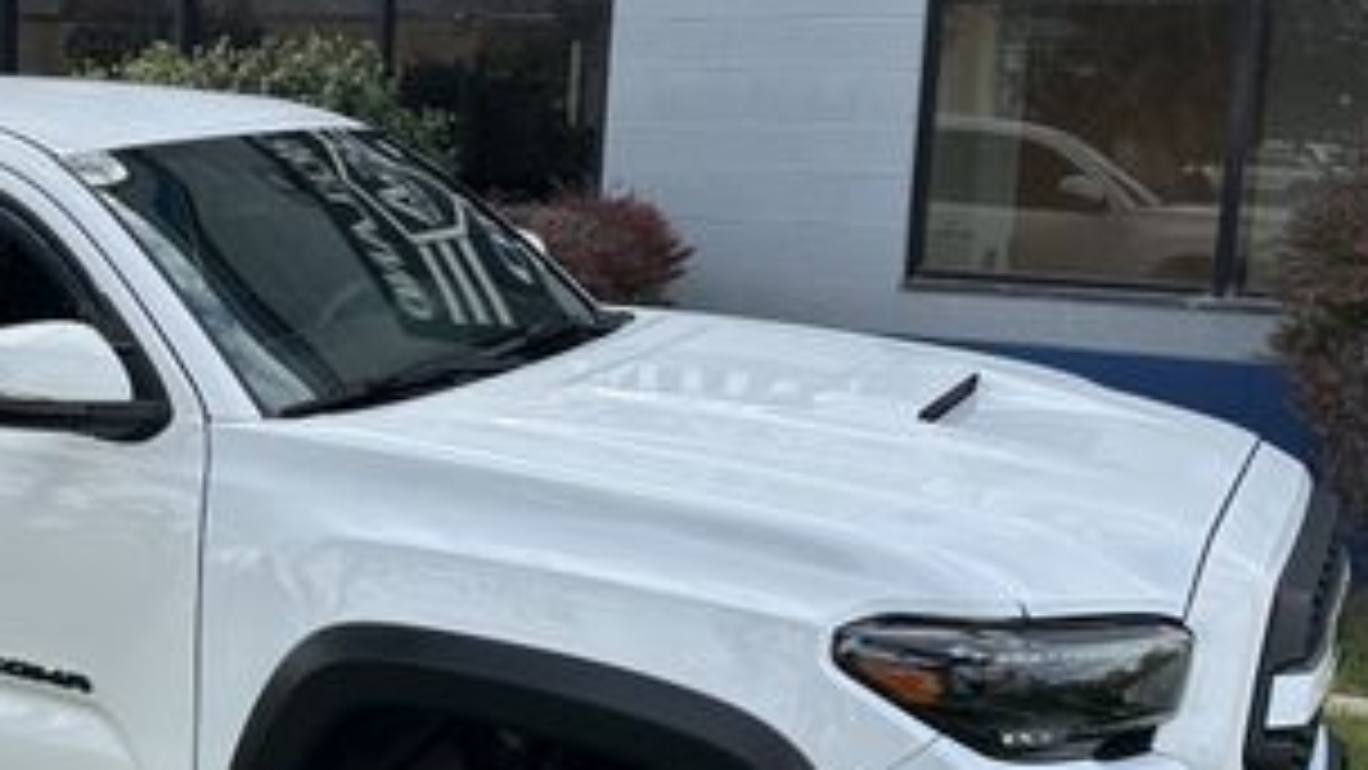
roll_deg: -2.0
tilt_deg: -8.5
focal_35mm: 55
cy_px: 401
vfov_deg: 21.8
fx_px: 1995
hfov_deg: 35.6
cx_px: 130
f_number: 1.78
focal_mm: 6.86
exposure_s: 1/1916
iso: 80
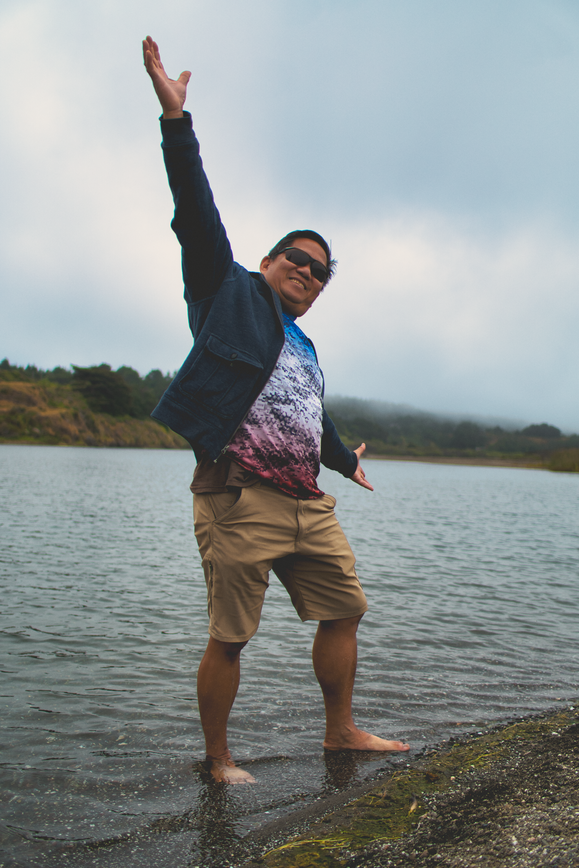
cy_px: 434
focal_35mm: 36
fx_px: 868
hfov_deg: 36.9
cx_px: 290
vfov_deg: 53.1
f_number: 1.8
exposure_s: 1/4000
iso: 100
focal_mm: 24
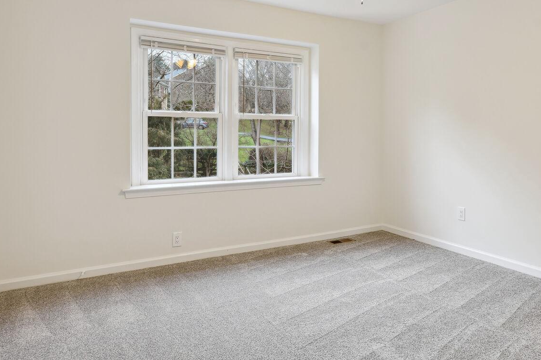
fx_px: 391
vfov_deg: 49.1
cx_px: 316
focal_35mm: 26
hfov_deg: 68.9
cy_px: 138
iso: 200
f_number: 8
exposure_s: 1/13
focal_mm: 17
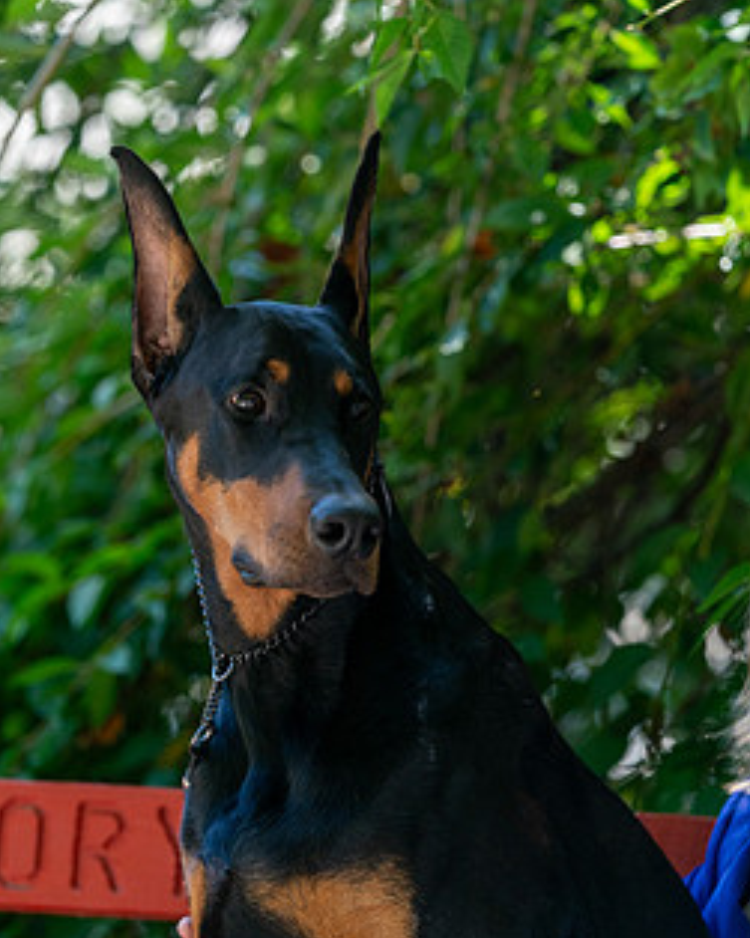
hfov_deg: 7.7
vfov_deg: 9.6
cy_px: 454
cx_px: 326
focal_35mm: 202
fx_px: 5607
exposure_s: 1/1250
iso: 800
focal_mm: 150
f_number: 3.5
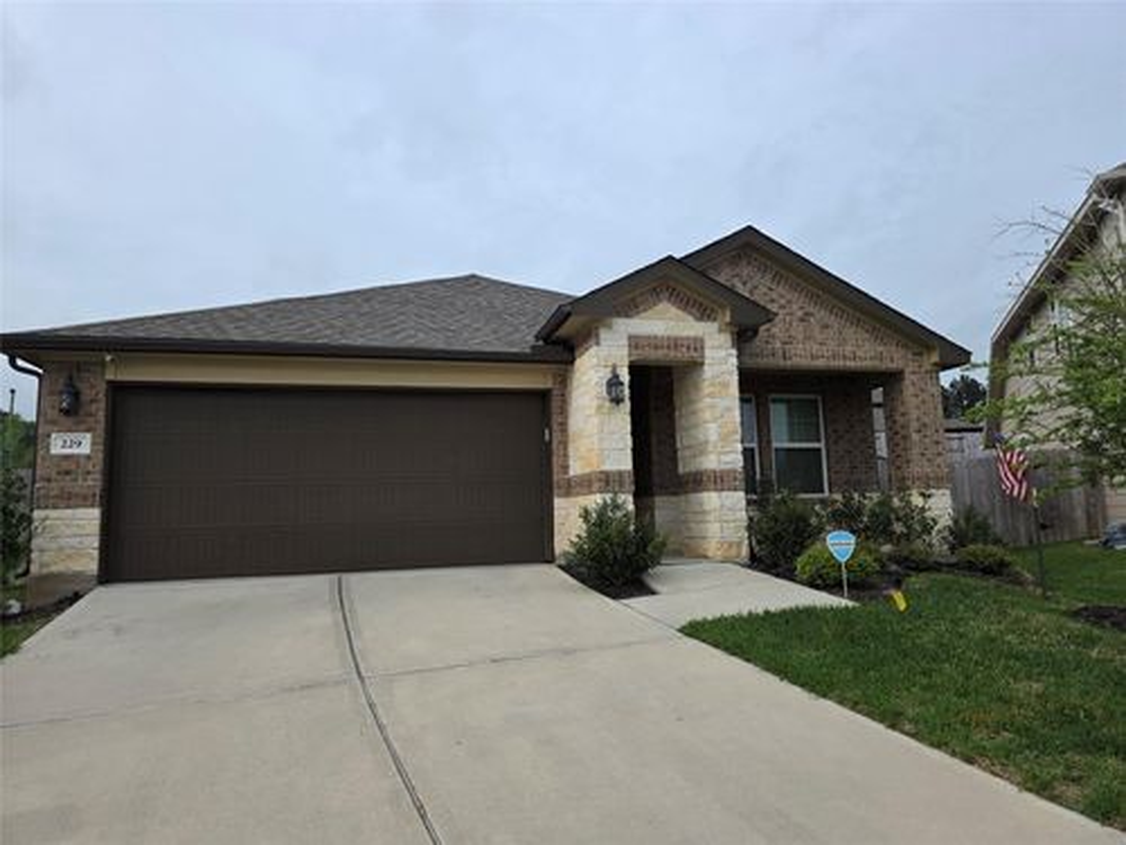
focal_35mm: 23
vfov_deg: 58.9
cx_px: 563
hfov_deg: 73.9
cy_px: 422
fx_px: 748
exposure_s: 1/5958
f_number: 1.7
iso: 80
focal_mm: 6.3
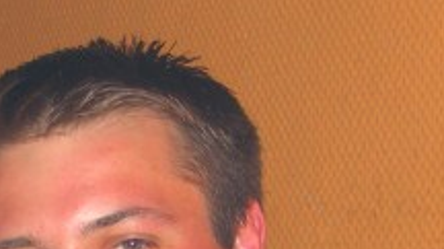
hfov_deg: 9.3
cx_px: -103
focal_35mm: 230
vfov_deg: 5.2
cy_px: 482
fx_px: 2705
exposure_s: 1/60
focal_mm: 11.8
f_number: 3.6
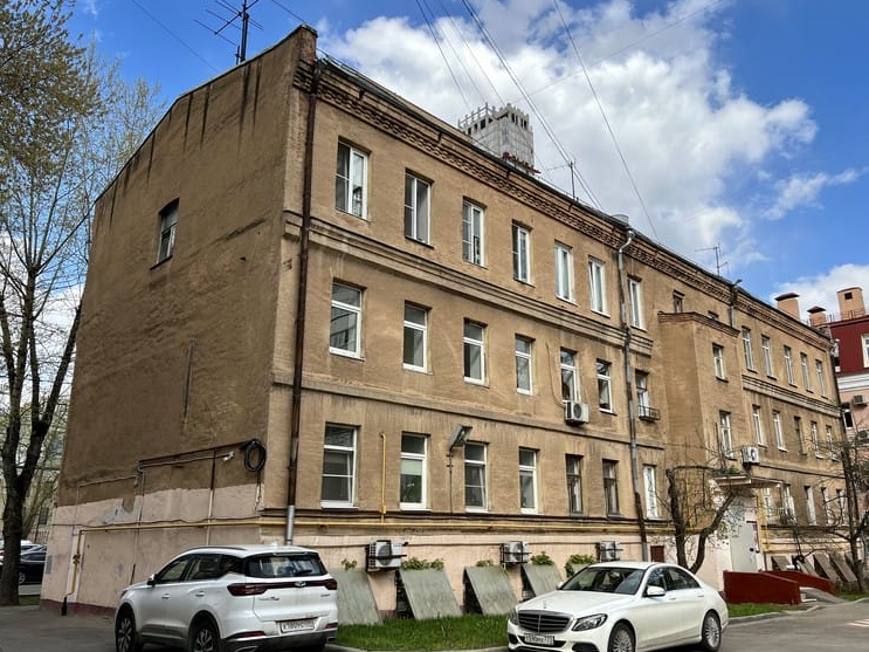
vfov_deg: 49.7
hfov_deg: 63.4
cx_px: 461
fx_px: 703
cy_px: 343
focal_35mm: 28
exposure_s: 1/2400
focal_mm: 5.7
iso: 50
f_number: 1.5
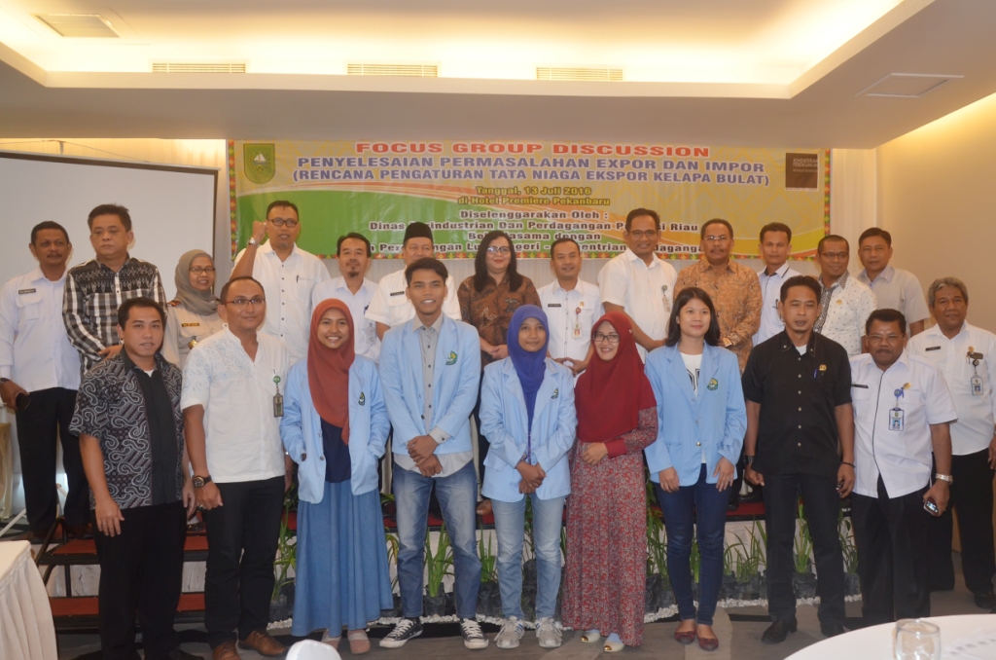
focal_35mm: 27
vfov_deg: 47.7
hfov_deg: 67.5
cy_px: 330
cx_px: 498
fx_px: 745
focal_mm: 18
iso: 800
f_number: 3.5
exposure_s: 1/80
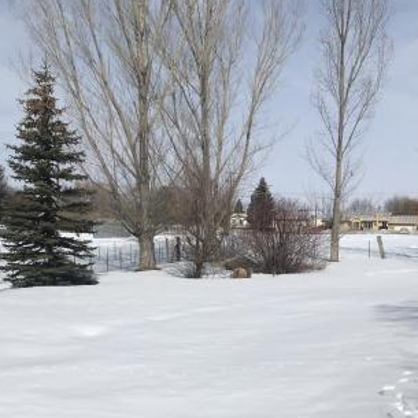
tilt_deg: -6.8
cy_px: 321
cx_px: 210
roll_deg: -2.1
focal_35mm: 52
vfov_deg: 32.1
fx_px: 710
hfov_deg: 32.8
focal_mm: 3.99
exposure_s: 1/9615
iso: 25
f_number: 1.8
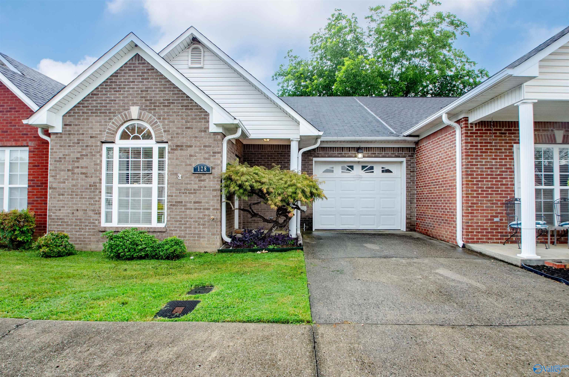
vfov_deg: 59.3
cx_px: 284
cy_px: 188
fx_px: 331
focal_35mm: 21
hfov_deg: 81.3
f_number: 7.1
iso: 400
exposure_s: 1/160
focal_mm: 14
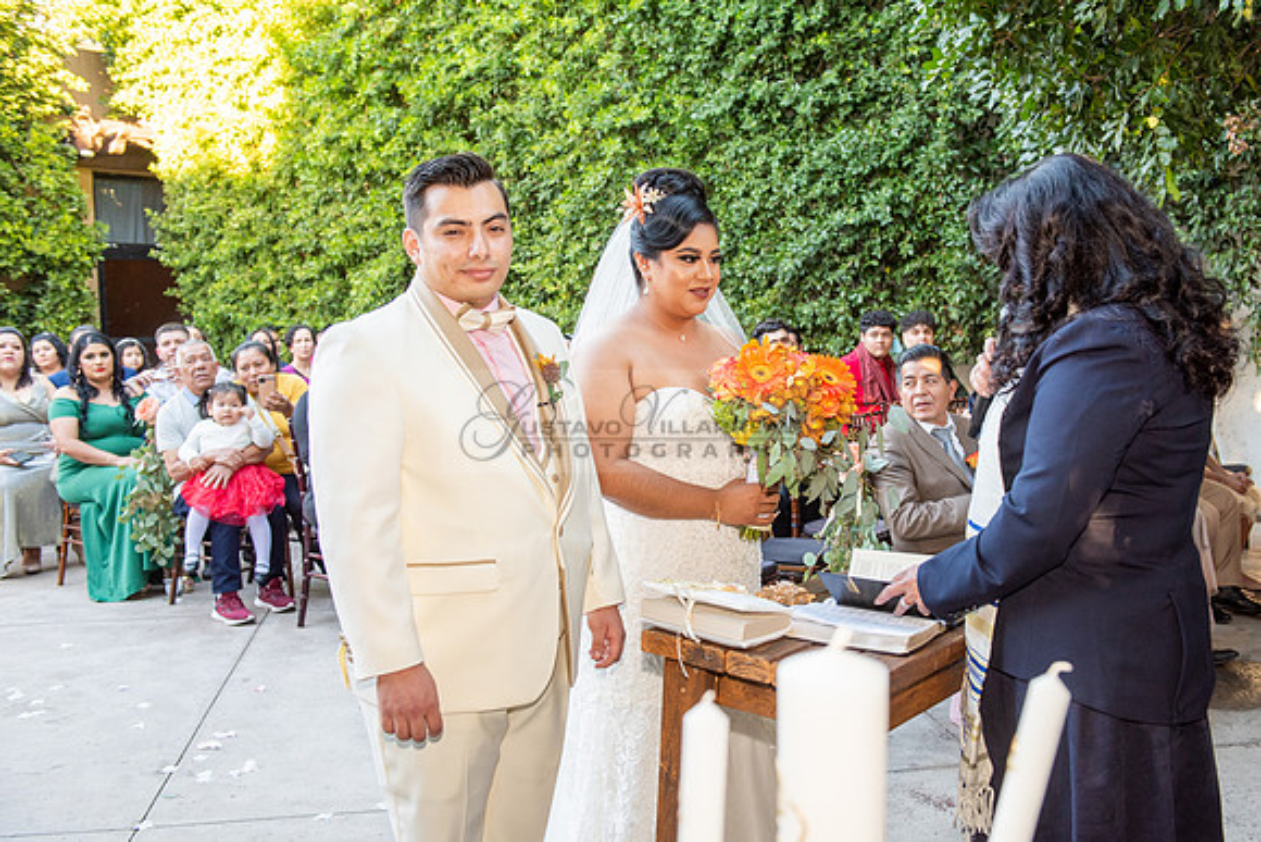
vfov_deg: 35.6
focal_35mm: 37
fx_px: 1308
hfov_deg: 51.4
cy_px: 430
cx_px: 693
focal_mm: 34
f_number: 5
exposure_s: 1/125
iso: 500
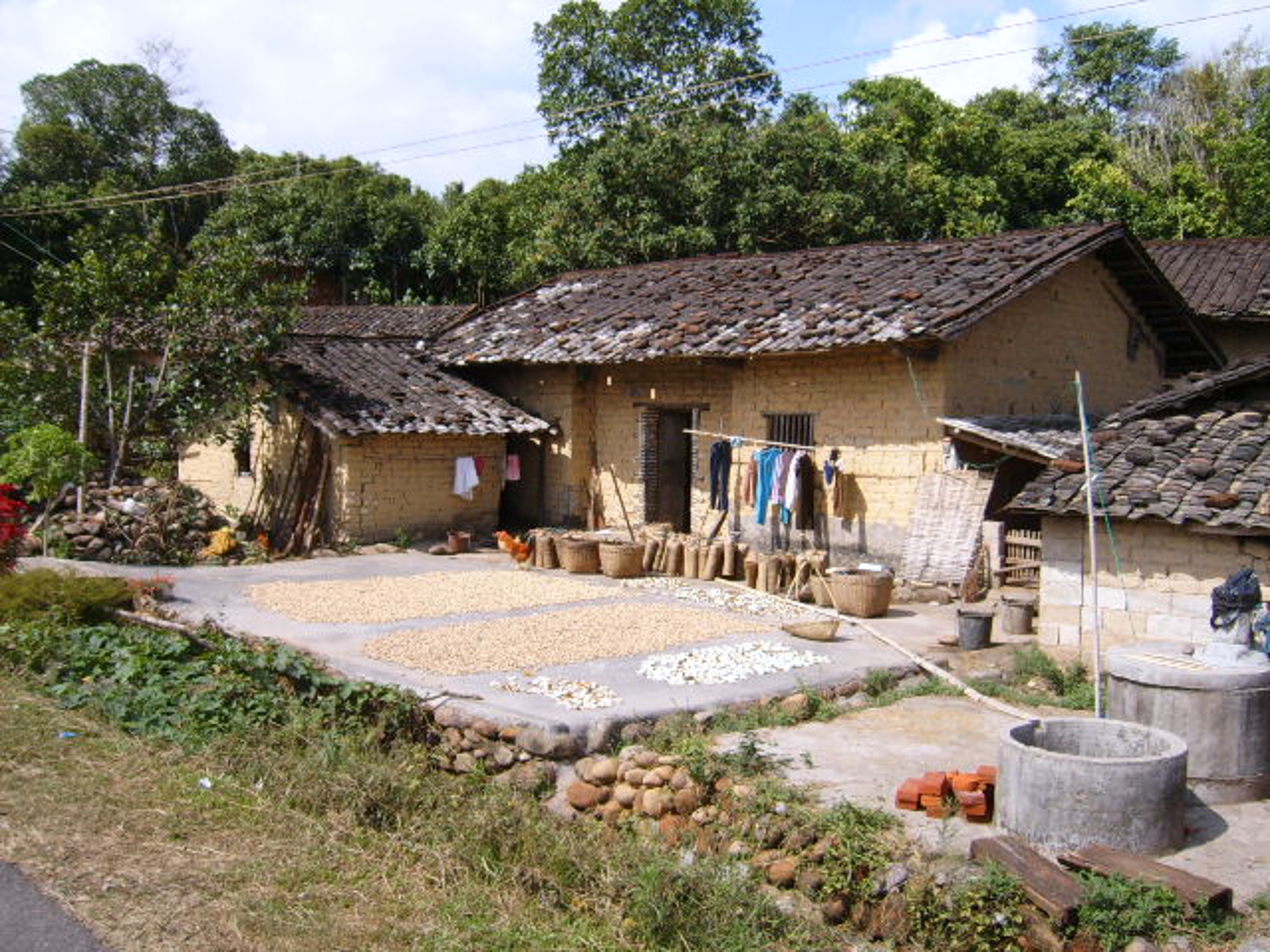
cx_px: 635
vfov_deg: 40.7
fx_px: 1284
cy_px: 476
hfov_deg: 52.6
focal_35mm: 35
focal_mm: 5.8
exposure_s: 1/350
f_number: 5.8
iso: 50
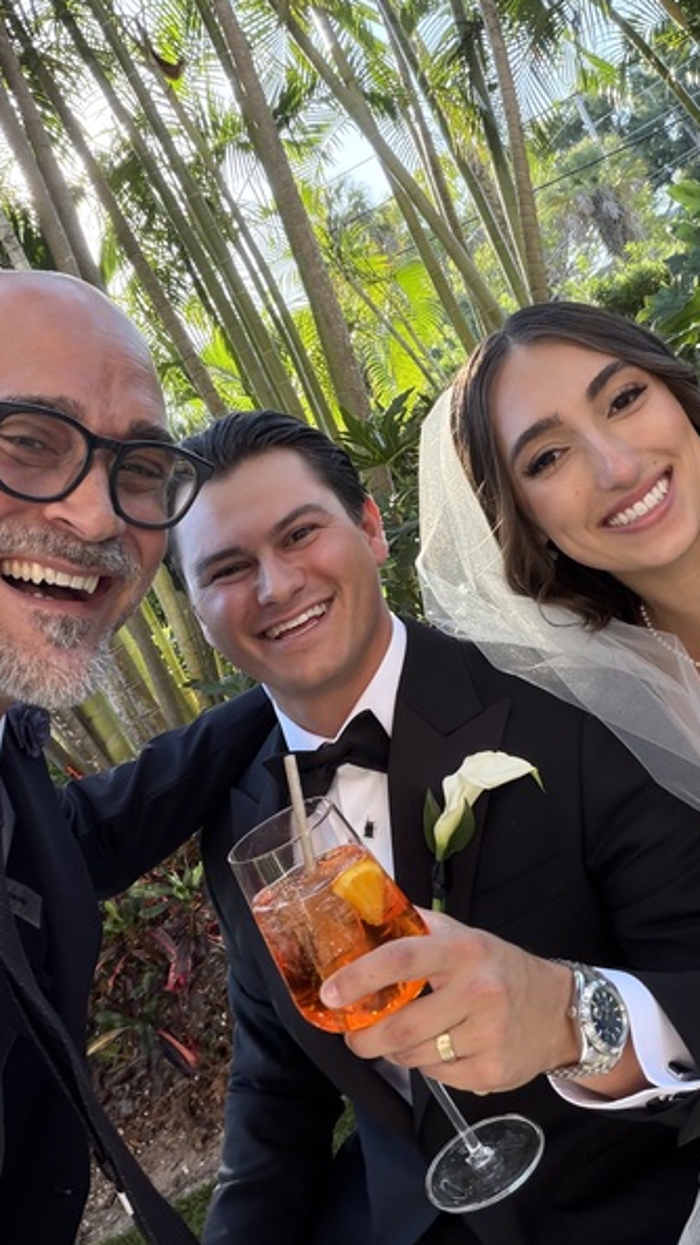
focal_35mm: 33
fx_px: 1089
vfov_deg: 59.5
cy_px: 625
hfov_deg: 35.6
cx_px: 394
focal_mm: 2.71
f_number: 1.9
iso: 80
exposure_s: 1/170
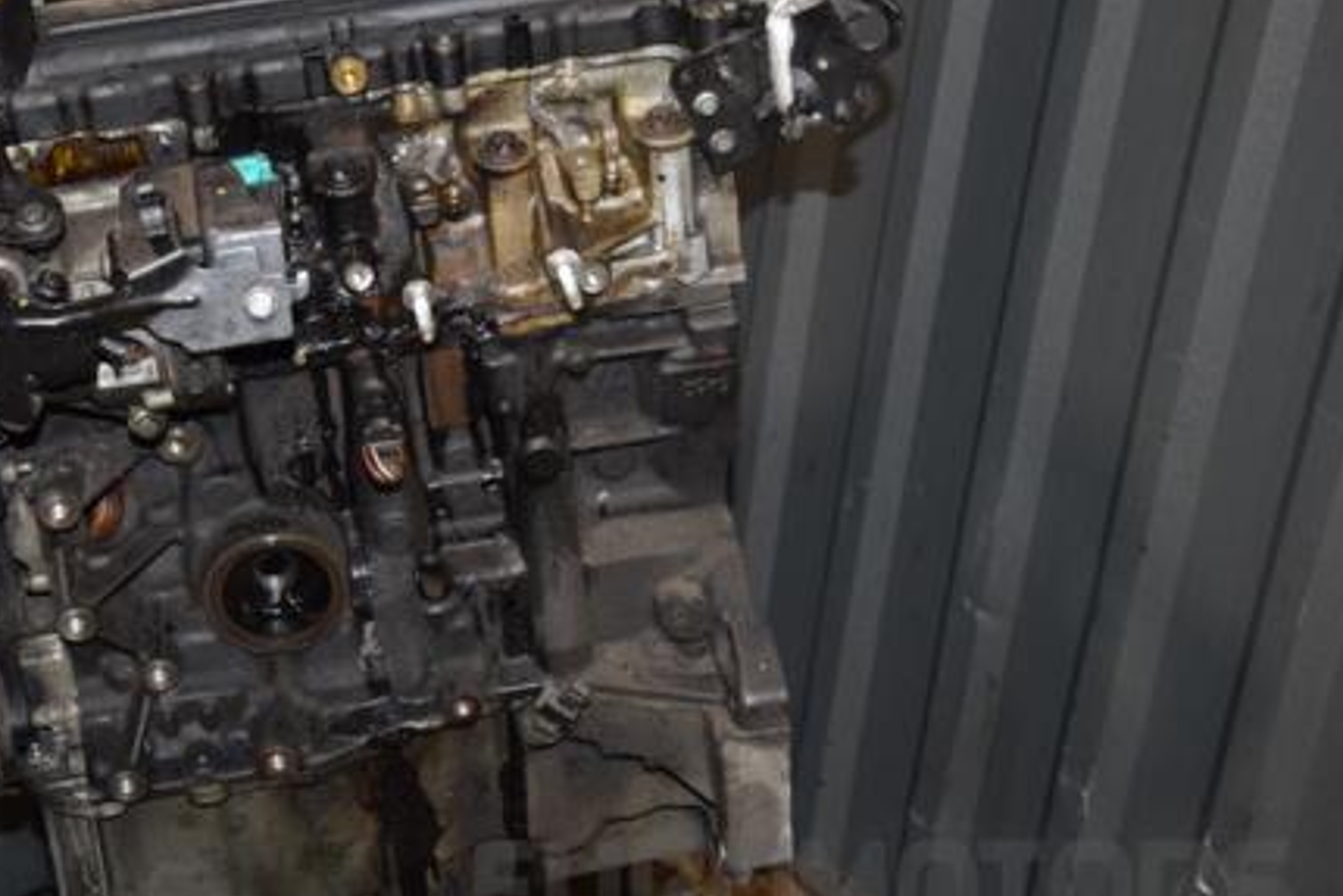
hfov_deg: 29.8
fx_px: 2500
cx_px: 415
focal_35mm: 67
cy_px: 471
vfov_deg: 20.3
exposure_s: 1/60
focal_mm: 32
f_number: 5
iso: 800
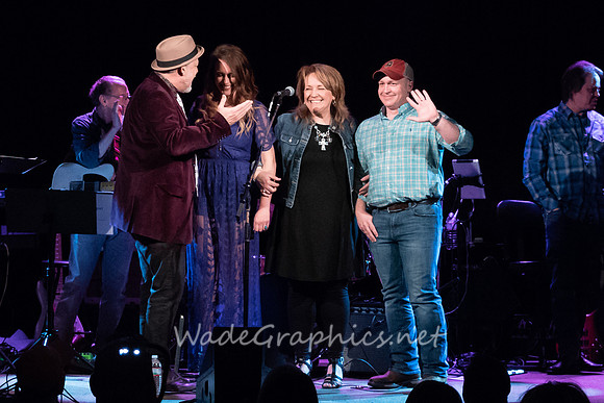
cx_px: 272
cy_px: 141
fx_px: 1622
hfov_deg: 21.1
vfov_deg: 14.1
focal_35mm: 97
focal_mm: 32
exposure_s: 1/125
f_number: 6.3
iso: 6400
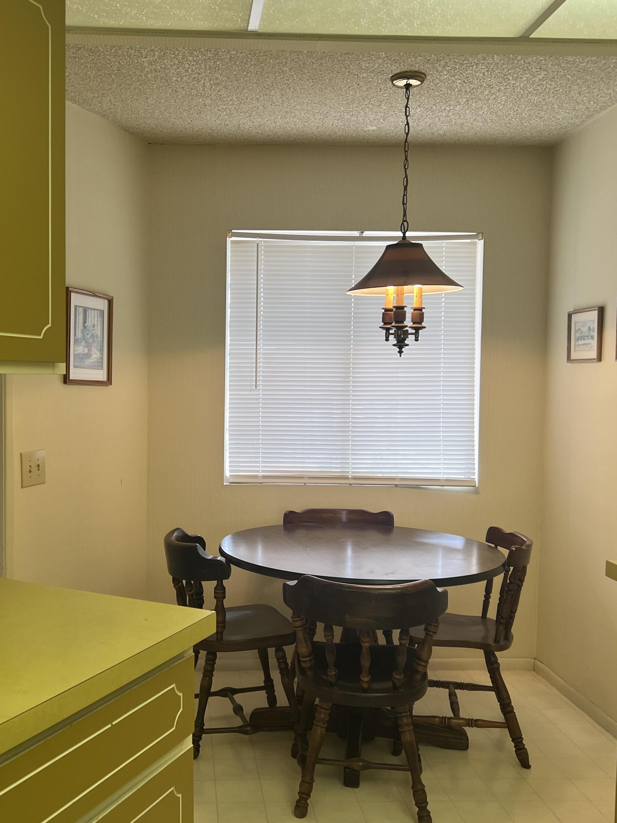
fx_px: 832
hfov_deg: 40.3
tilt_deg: -2.7
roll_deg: -1.0
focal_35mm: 35
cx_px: 219
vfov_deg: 52.6
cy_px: 412
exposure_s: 1/120
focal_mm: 5.7
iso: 100
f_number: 1.5
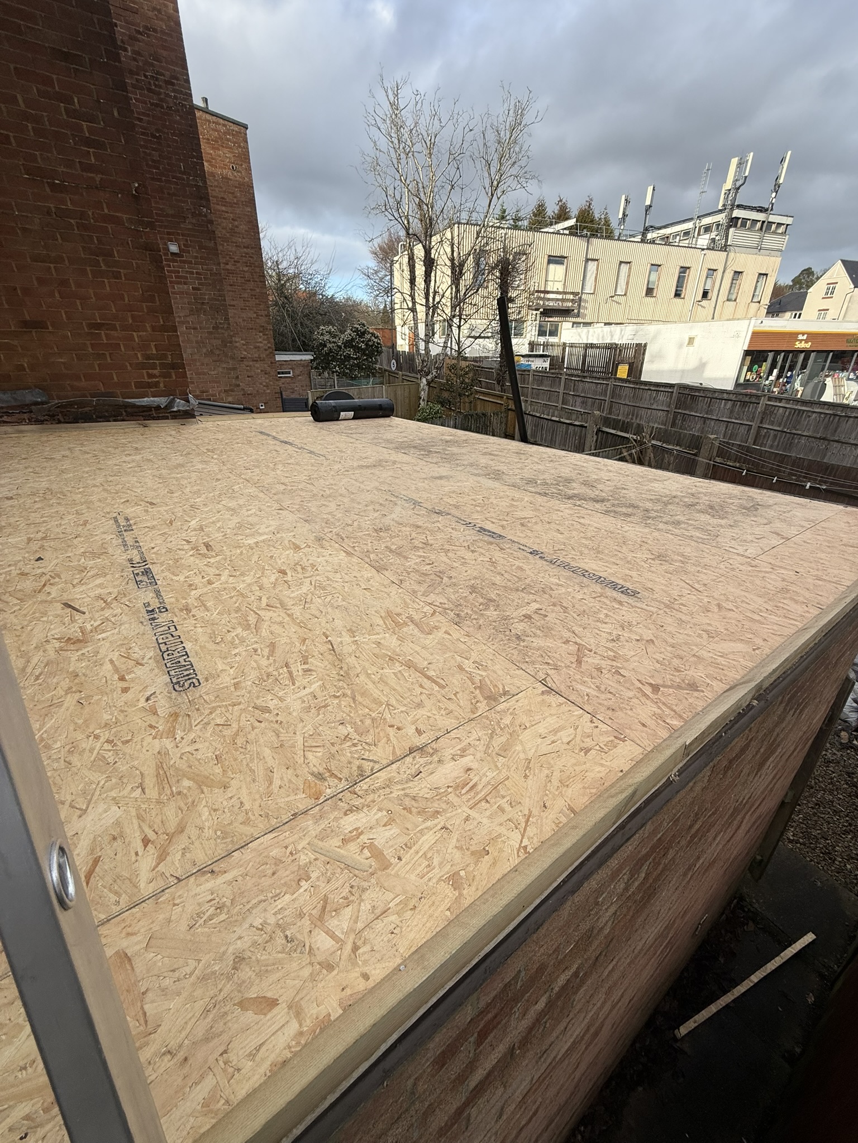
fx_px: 463
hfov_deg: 85.7
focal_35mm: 14
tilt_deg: -24.9
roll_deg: +0.2
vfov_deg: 102.1
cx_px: 429
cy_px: 572
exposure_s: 1/436
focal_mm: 2.22
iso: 50
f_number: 2.2
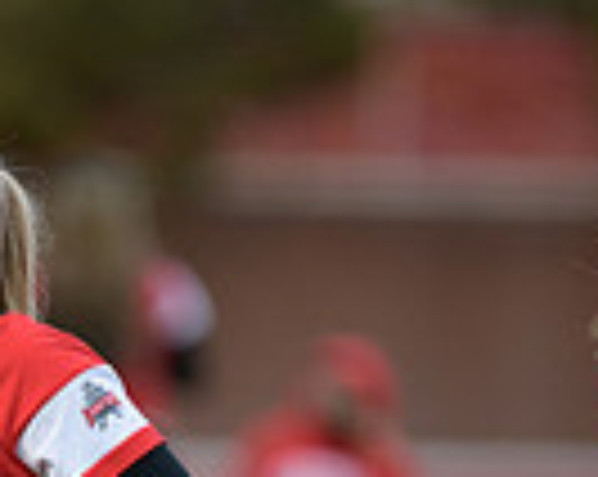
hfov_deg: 2.0
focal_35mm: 955
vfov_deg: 1.6
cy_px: 747
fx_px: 16877
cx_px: -27
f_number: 2.8
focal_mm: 300
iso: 1600
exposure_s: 1/1250
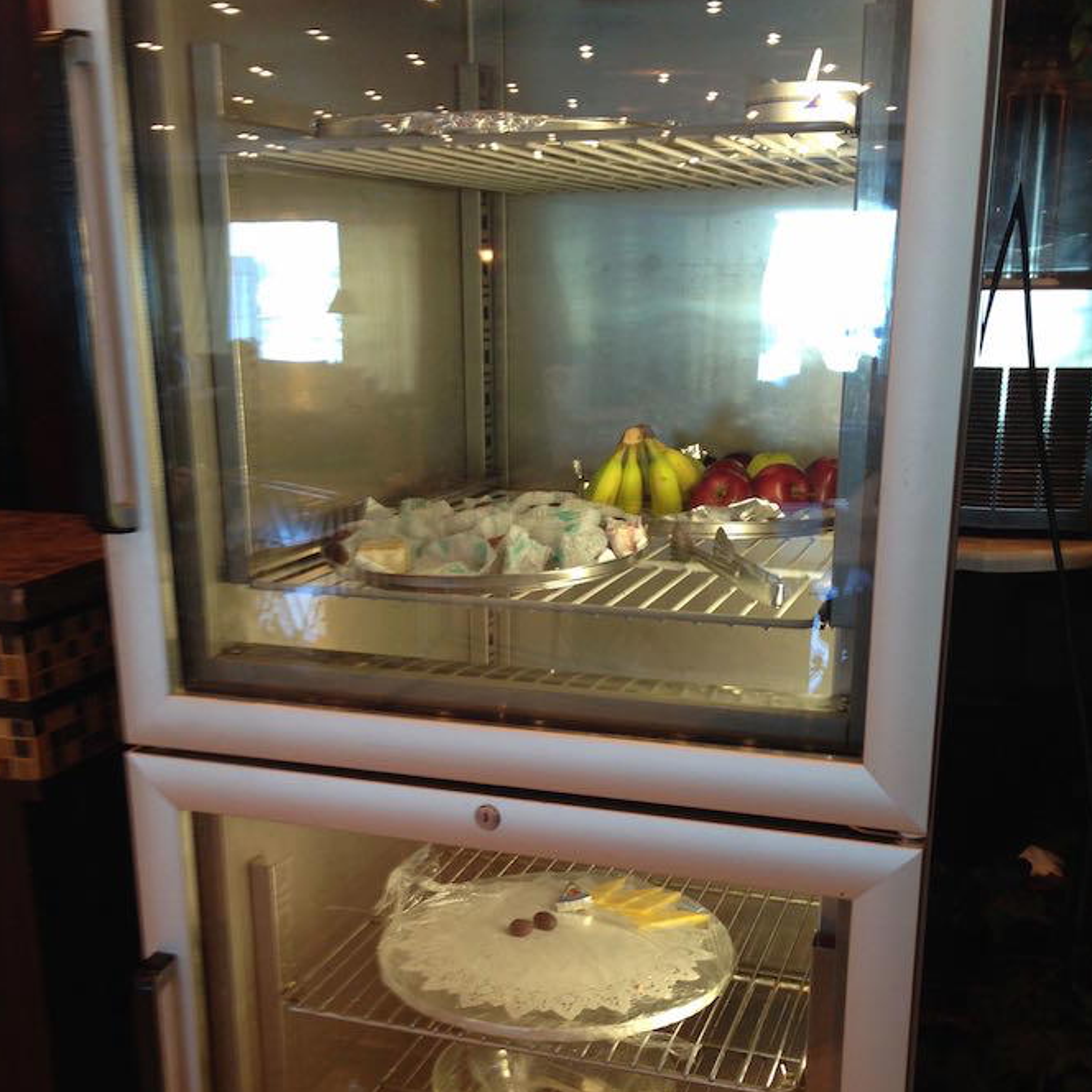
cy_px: 710
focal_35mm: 41
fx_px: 1463
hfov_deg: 40.9
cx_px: 556
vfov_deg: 40.5
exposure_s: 1/20
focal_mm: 4.12
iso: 80
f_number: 2.4
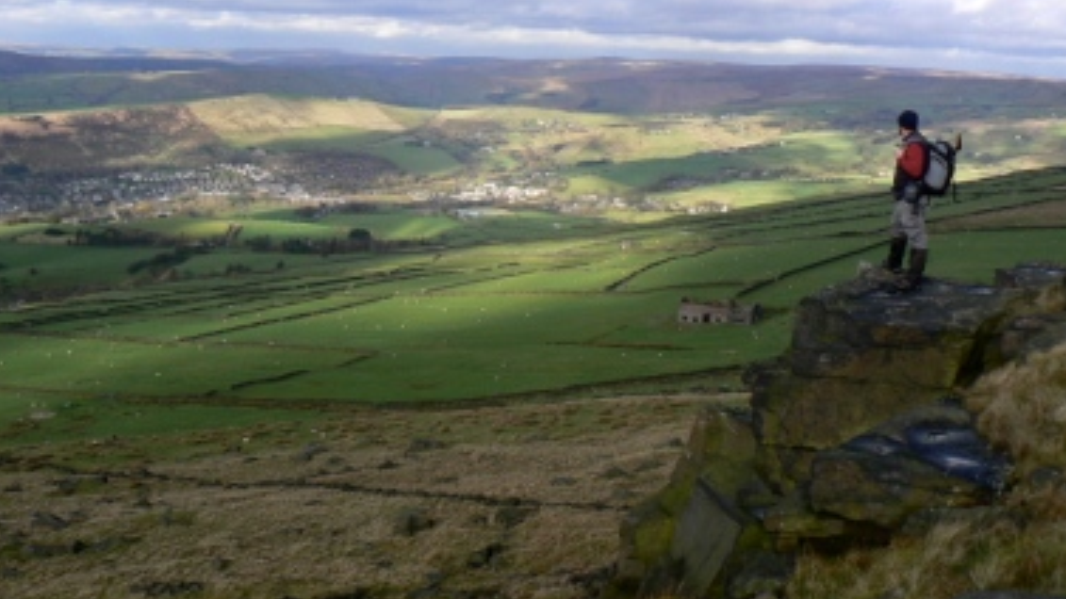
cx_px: 560
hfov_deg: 45.5
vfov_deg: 26.4
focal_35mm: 45
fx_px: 1272
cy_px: 201
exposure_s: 1/250
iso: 80
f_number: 5.6
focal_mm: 6
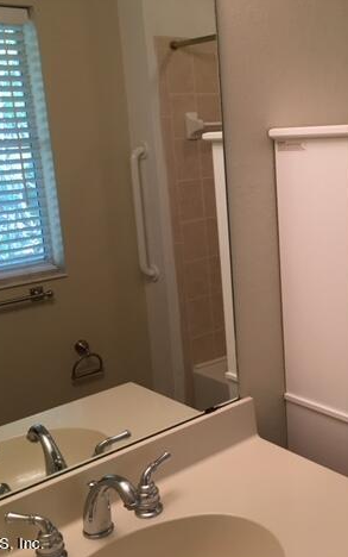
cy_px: 283
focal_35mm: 42
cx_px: 270
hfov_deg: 30.0
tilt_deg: -12.4
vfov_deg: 47.2
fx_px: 637
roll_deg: +3.1
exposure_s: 1/30
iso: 50
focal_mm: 4.15
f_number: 2.2
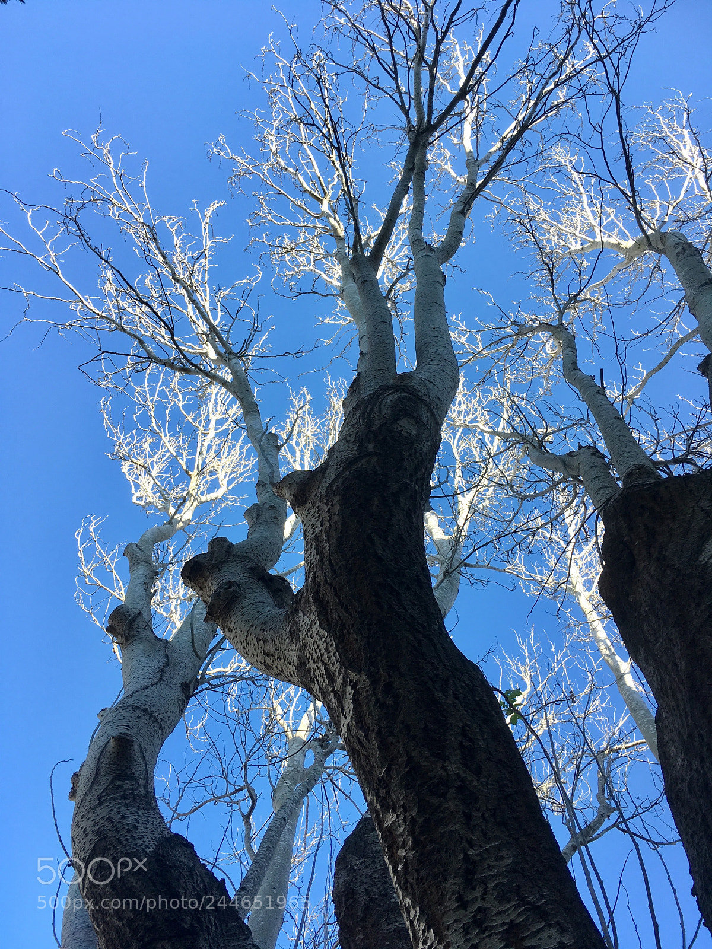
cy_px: 474
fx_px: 795
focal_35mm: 29
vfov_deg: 61.7
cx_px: 356
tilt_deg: +77.7
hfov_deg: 48.2
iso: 25
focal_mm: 4.15
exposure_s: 1/418
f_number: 2.2
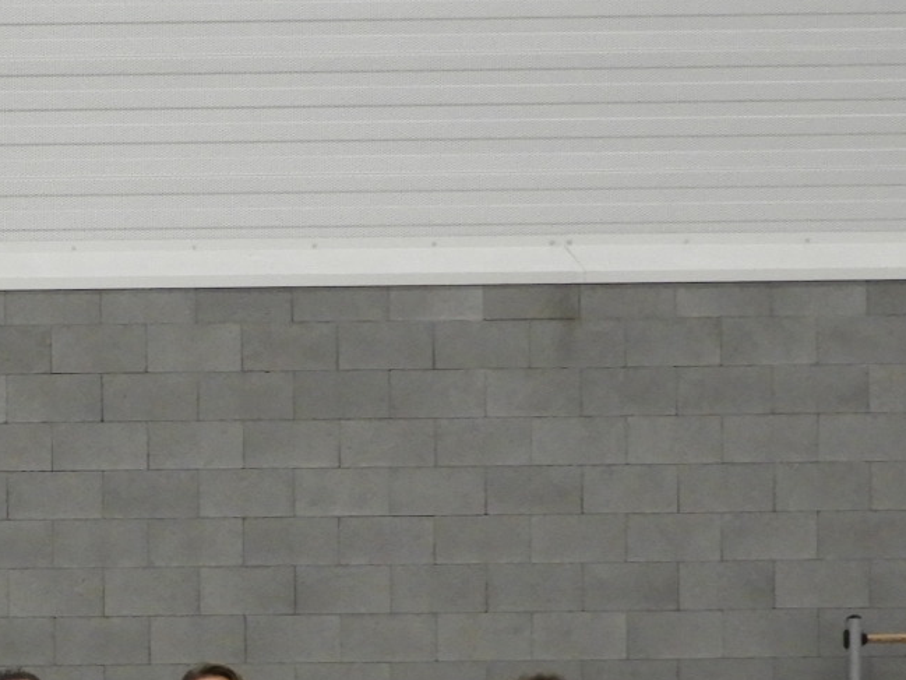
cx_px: -620
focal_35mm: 175
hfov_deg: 10.7
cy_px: 870
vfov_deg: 8.4
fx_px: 4581
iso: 400
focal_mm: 9
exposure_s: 1/60
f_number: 4
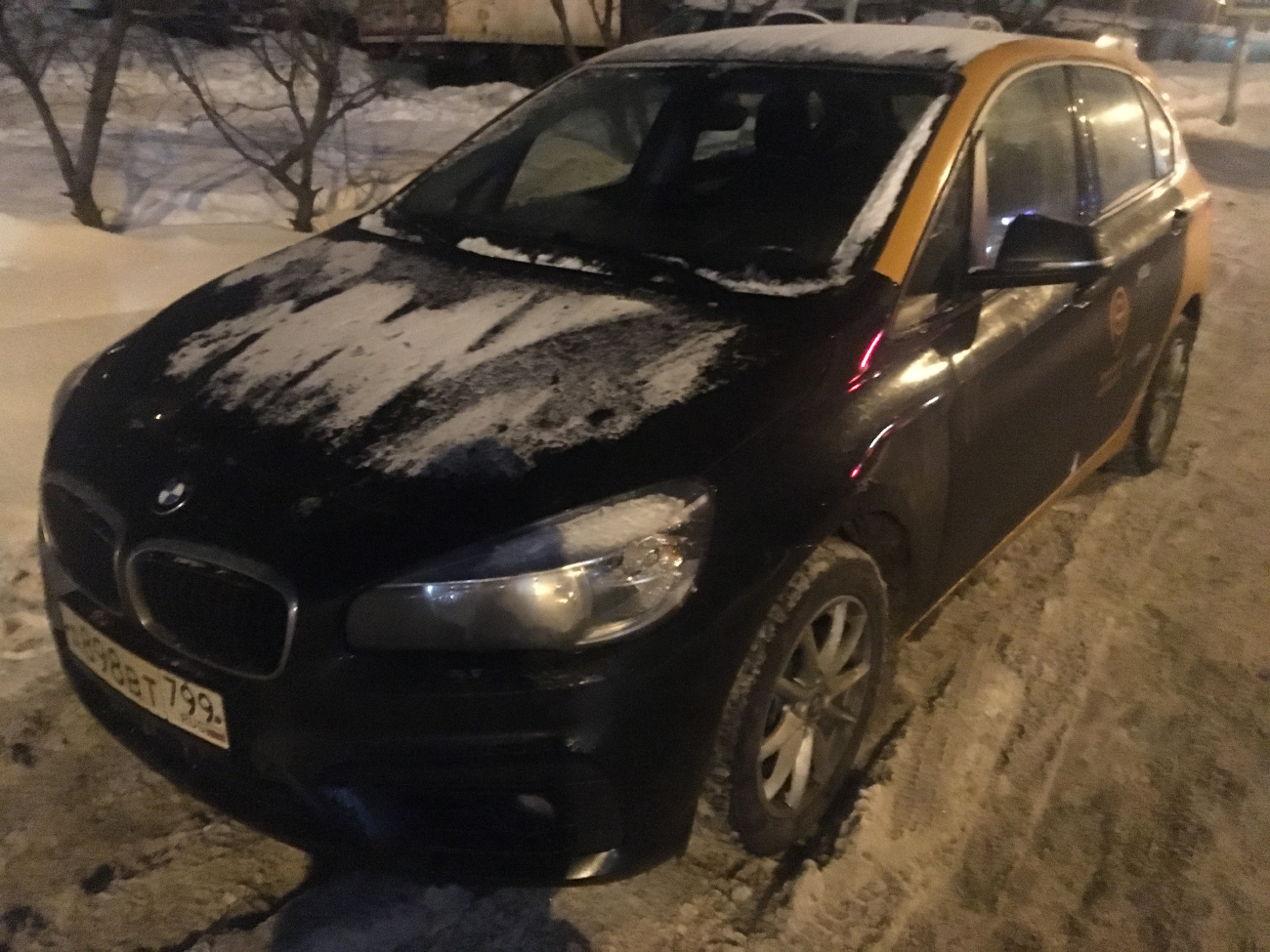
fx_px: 1064
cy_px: 476
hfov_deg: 61.7
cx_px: 635
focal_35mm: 29
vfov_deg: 48.2
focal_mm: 4.15
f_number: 2.2
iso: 2000
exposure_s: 1/17
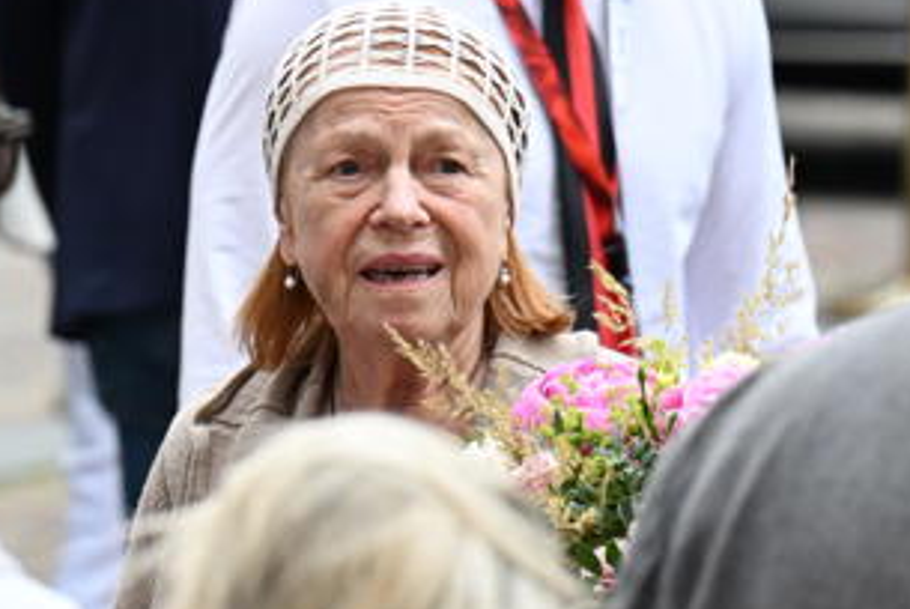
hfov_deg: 3.0
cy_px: 358
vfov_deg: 2.0
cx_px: 286
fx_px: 17154
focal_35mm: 678
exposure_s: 1/800
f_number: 5
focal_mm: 200
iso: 1250
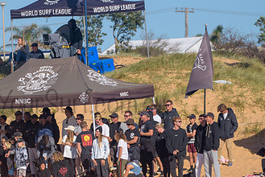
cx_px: 81
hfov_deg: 4.9
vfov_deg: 3.3
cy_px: 95
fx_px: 3116
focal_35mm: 423
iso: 220
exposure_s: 1/2000
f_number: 5.6
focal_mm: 240
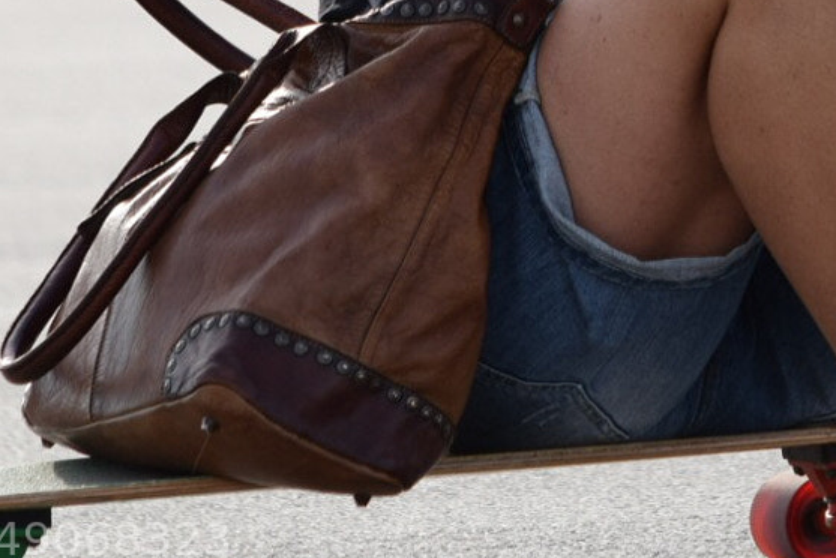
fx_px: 15507
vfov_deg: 2.1
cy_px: -143
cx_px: 645
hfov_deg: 3.1
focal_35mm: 667
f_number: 5.6
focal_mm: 155
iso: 200
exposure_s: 1/500
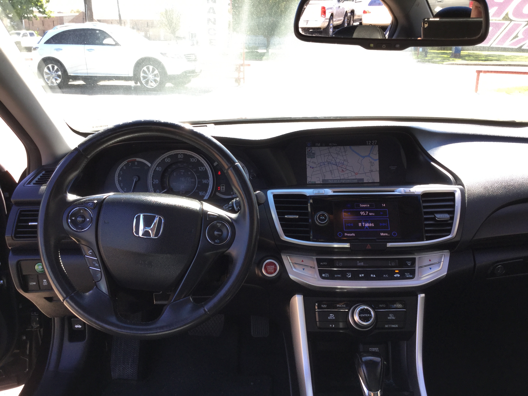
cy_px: 198
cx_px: 264
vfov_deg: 45.4
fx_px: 473
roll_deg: -1.2
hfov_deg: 58.4
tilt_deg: -17.7
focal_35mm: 31
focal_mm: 3.3
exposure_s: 1/120
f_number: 2.4
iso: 32
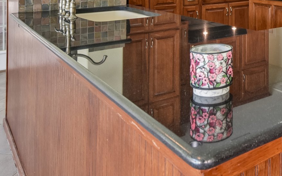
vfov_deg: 25.4
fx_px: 346
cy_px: -40
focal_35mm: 45
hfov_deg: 40.5
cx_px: 262
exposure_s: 1/20
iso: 320
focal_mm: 19
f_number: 8
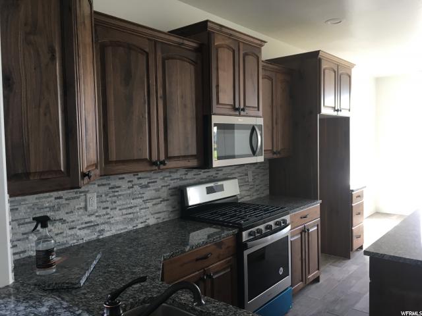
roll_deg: +1.6
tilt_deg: -2.9
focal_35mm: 29
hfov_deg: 61.7
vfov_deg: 48.2
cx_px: 211
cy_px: 158
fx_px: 354
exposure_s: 1/30
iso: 25
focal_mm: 4.15
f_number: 2.2
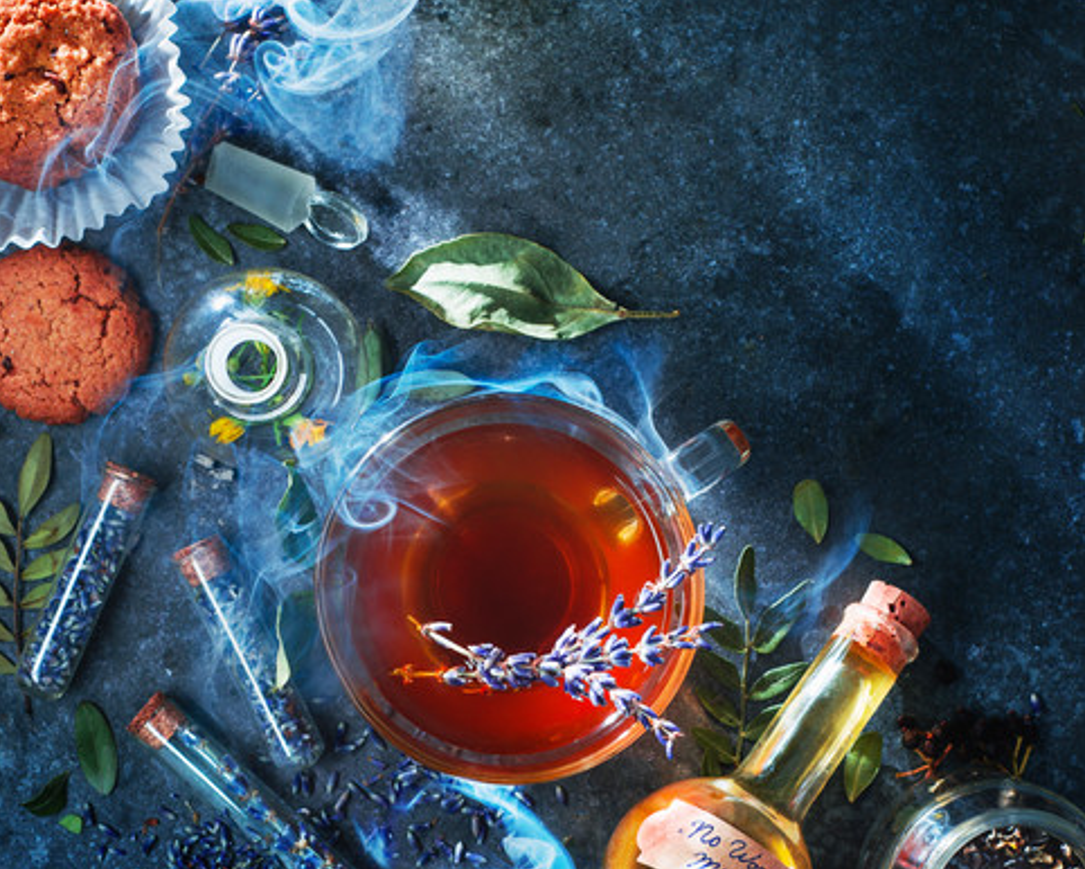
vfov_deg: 20.9
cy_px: 549
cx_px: 523
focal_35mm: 73
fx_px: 2345
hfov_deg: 26.0
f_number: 8
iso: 160
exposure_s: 1/160
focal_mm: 50
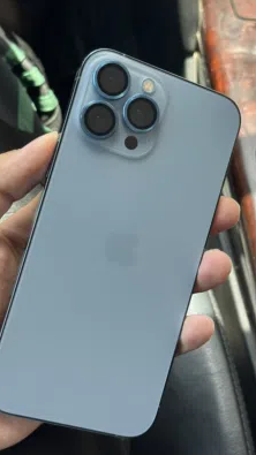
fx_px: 640
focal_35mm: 53
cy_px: 229
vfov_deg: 39.2
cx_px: 153
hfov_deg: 22.6
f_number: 1.78
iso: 80
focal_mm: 6.86
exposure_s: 1/311
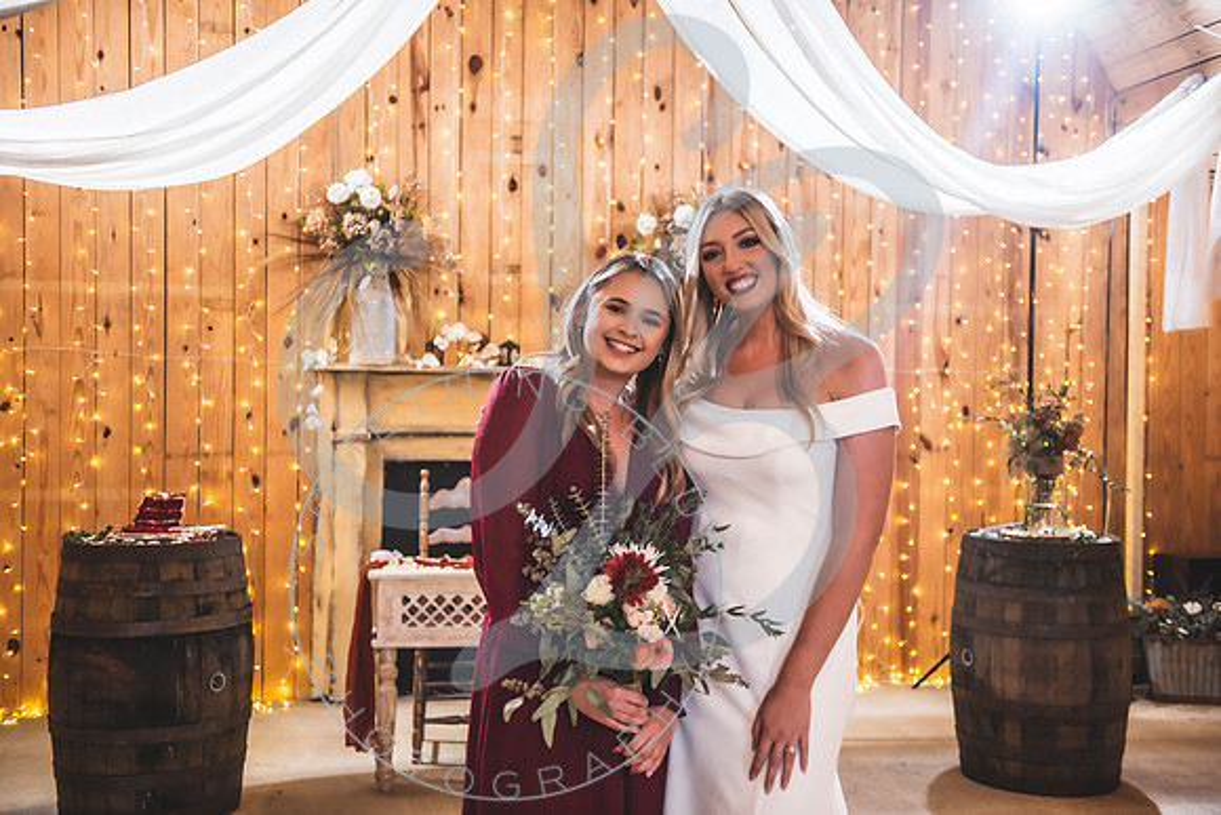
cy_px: 408
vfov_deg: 30.5
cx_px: 610
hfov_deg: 44.5
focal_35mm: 44
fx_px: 1493
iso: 500
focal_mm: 44
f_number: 2.8
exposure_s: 1/125
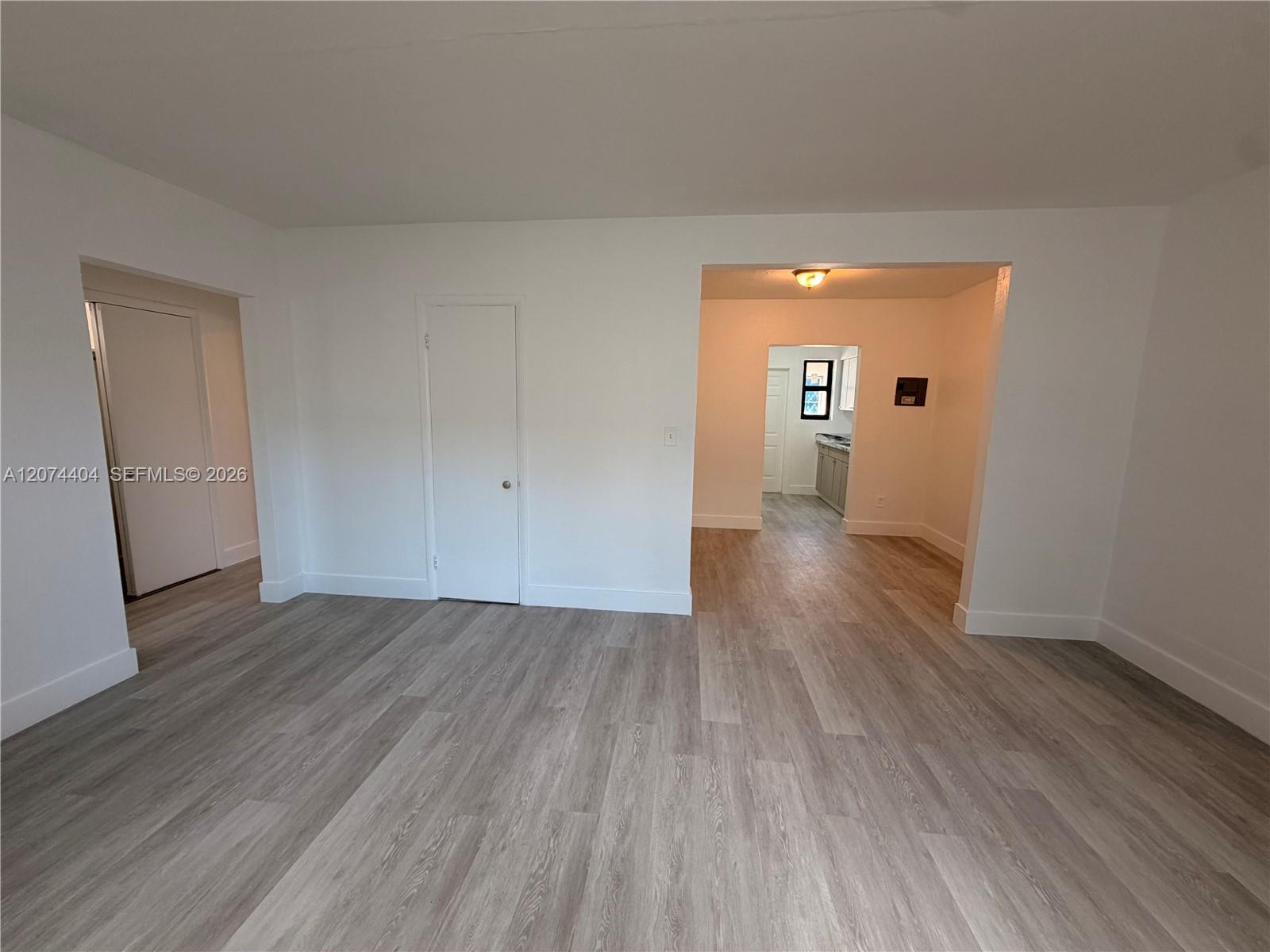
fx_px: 514
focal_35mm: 14
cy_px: 476
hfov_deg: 102.1
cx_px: 635
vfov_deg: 85.7
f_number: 2.2
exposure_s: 1/120
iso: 100
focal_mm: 2.22
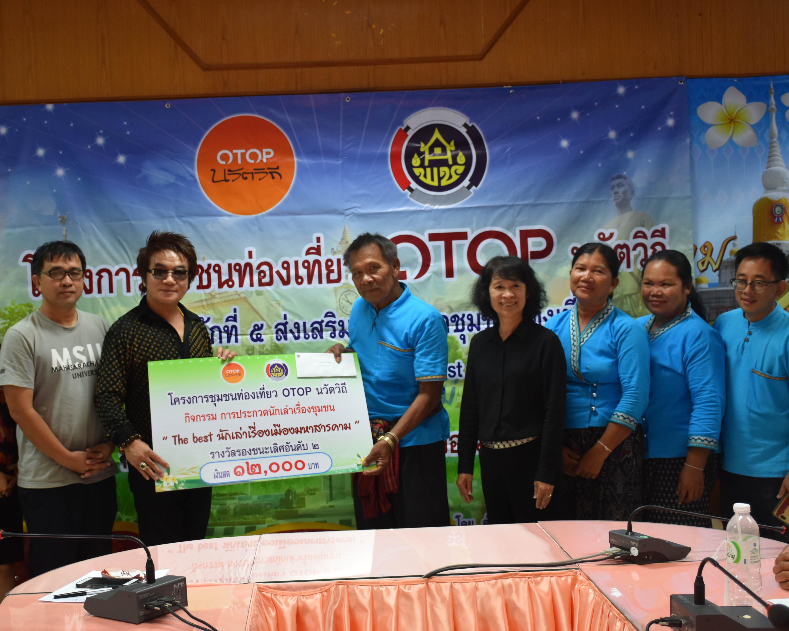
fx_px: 1088
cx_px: 338
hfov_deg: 39.8
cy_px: 316
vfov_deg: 32.4
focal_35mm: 47
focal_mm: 27
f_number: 4
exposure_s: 1/60
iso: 640
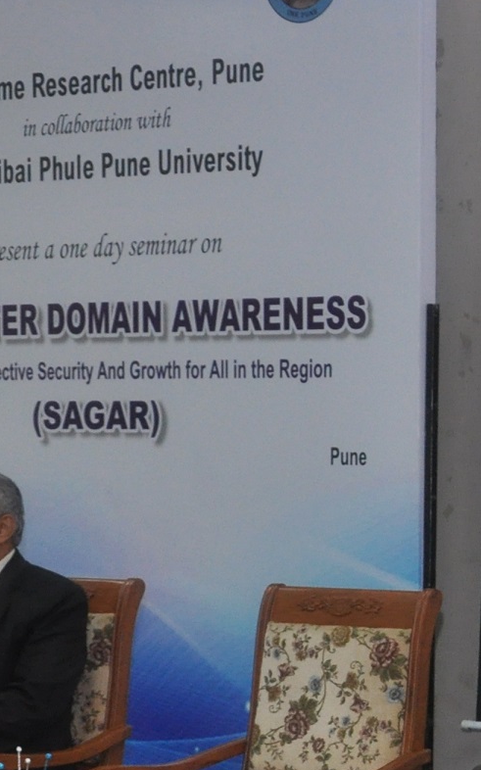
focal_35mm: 150
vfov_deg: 13.9
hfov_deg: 8.4
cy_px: 626
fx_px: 3147
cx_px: 865
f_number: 6.3
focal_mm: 30
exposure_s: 1/60
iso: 1000
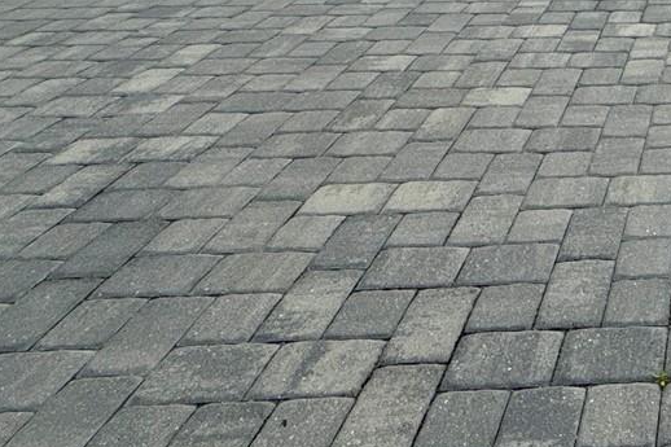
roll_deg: -0.1
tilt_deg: +1.1
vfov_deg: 22.9
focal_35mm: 45
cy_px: -262
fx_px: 838
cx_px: 802
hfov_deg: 34.9
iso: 50
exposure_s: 1/4149
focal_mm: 2.22
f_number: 2.2
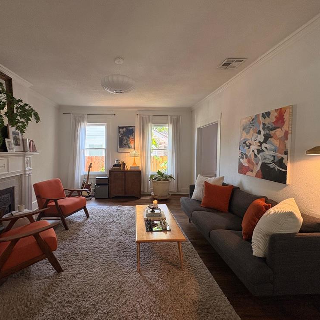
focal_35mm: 17
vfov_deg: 84.0
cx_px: 142
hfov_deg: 83.6
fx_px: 178
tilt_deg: -1.9
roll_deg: +0.0
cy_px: 156
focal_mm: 2.22
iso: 250
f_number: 2.2
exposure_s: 1/120
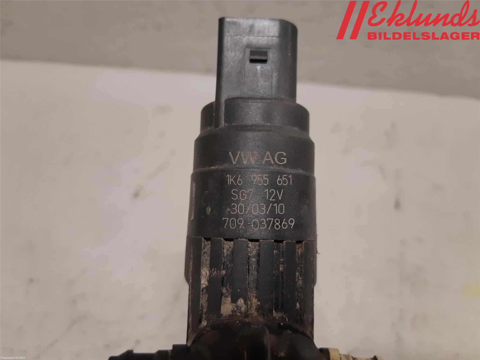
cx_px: 240
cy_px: 180
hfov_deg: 67.3
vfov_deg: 53.1
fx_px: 361
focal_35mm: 26
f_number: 1.7
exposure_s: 1/50
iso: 160
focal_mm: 3.93
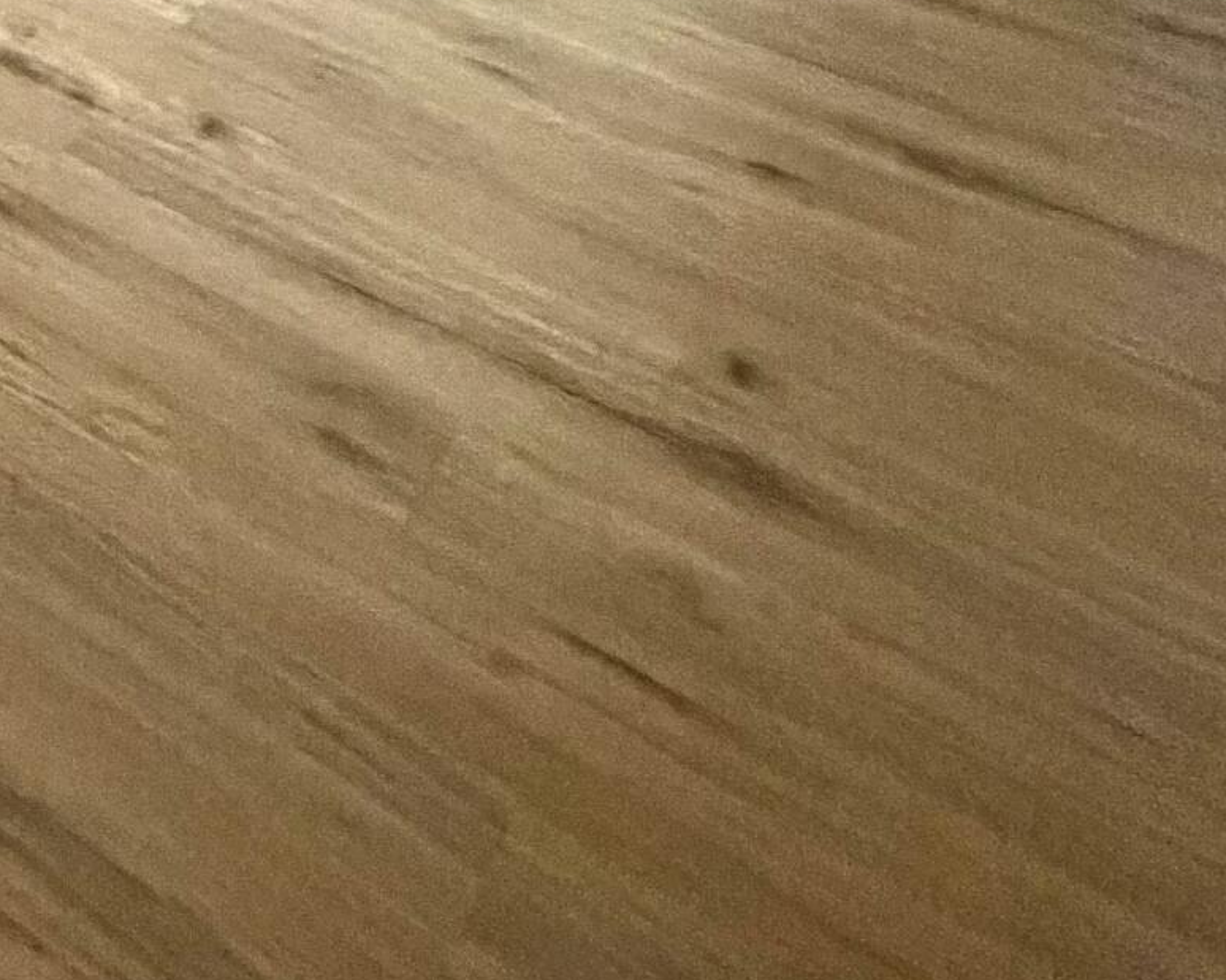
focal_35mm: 53
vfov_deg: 21.6
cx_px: -770
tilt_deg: -13.8
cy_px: -649
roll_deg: +1.3
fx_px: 1923
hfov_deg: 24.2
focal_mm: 2.22
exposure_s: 1/60
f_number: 2.2
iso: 800
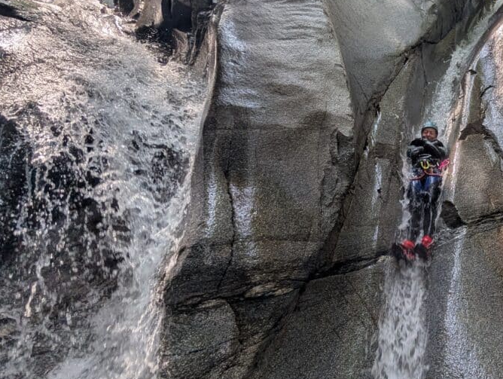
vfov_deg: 58.9
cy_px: 173
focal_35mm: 23
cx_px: 431
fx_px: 335
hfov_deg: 64.3
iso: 53
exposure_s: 1/346
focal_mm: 2.02
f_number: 1.7
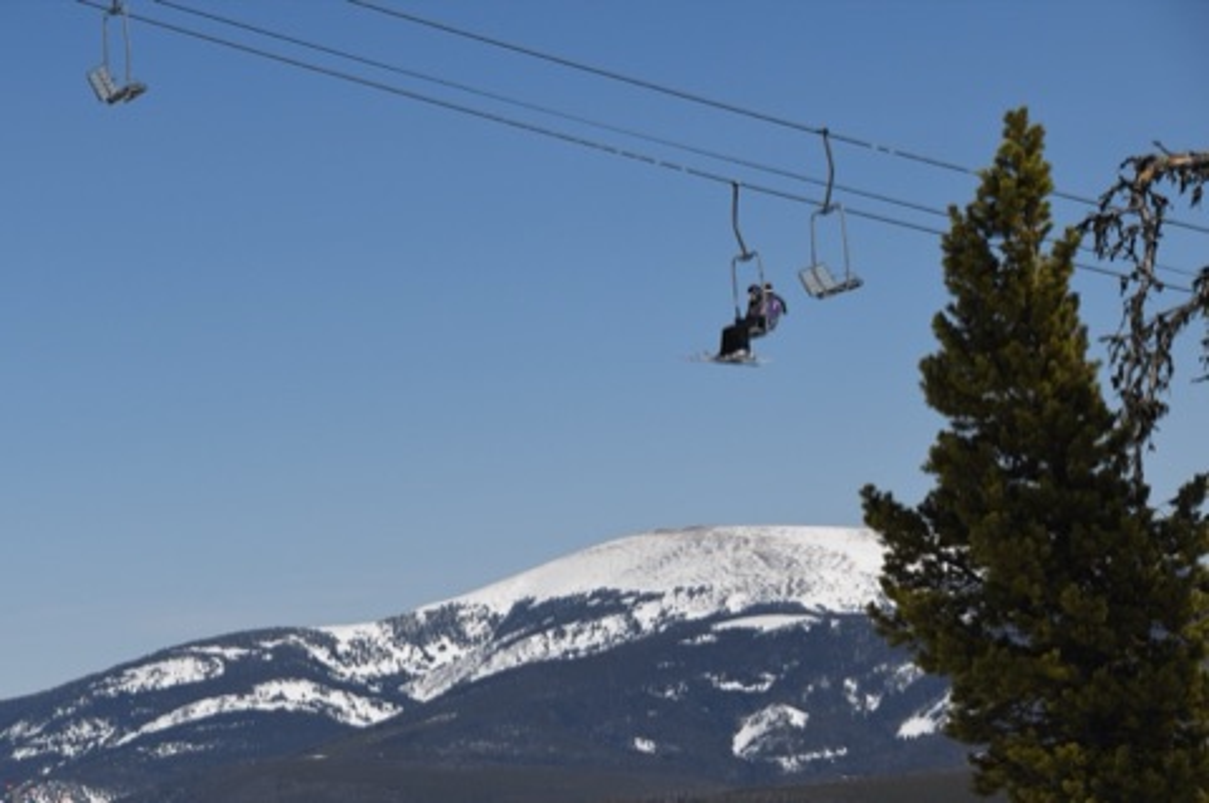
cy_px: 402
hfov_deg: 11.8
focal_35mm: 174
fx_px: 5837
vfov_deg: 7.9
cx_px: 604
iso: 400
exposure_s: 1/3200
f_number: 8
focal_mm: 116
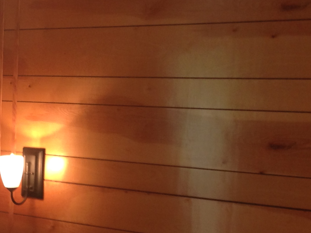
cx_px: 39
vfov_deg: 14.4
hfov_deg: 19.1
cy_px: 249
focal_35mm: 101
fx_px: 908
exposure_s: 1/20
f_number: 2.4
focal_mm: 4.12
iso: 64
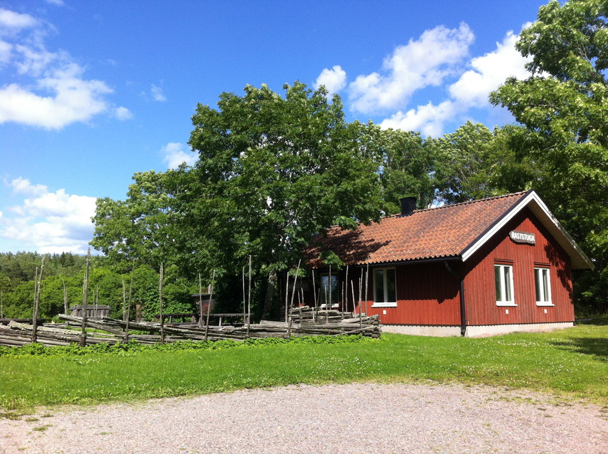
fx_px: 614
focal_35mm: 35
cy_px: 227
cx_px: 304
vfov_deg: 40.6
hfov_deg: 52.7
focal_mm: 3.85
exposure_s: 1/1046
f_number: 2.8
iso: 80
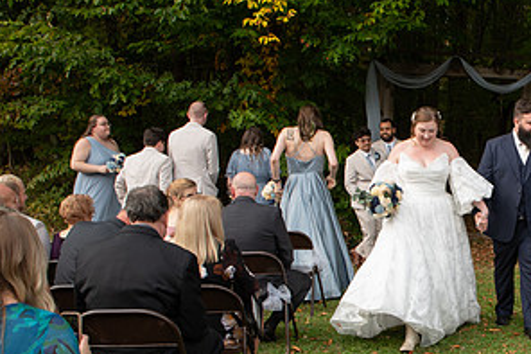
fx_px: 811
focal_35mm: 55
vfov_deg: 24.5
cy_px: 219
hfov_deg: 33.9
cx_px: 496
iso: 400
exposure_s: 1/200
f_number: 6.3
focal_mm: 24
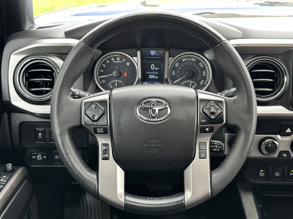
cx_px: 146
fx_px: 406
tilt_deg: -20.1
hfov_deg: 39.7
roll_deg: +2.3
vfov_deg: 30.3
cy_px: 110
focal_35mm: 48
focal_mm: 6.86
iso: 80
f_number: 1.78
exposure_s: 1/74
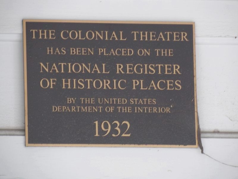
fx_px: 3520
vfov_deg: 2.9
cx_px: 119
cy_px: 90
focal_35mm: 512
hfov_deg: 3.9
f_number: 4.1
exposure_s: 1/74
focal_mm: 91.8
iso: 200
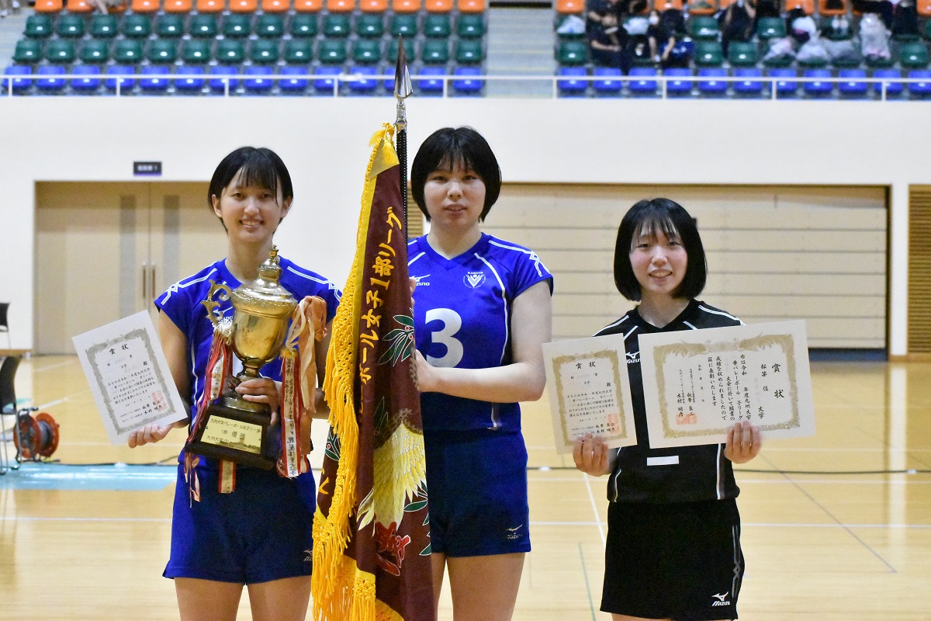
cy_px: 310
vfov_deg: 13.0
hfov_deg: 19.5
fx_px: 2715
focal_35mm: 105
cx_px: 466
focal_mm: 70
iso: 22800
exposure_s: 1/250
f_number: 6.3
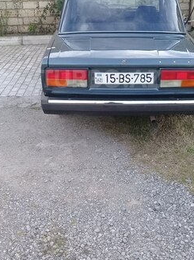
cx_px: 101
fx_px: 351
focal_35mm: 47
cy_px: 79
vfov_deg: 39.8
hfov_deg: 30.9
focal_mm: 3.3
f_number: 2.2
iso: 64
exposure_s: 1/100
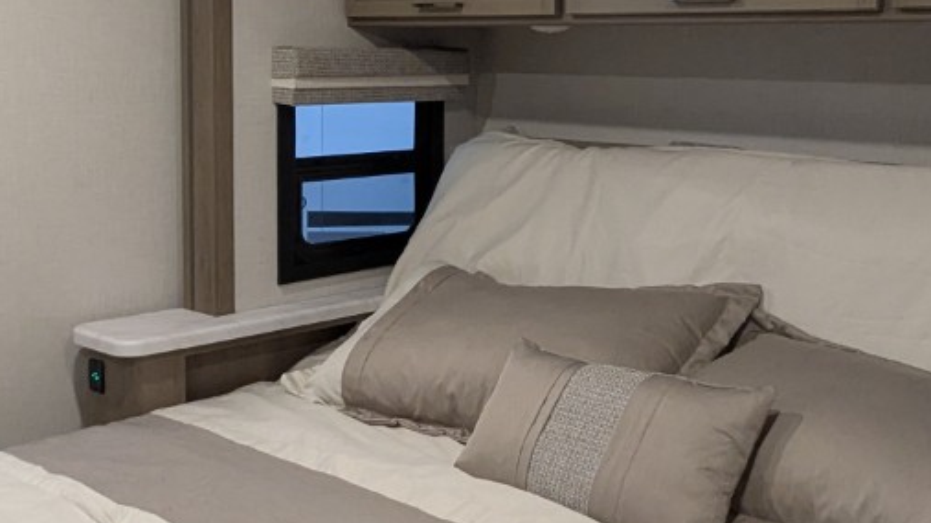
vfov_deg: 24.5
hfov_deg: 42.9
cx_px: 480
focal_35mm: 48
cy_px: 97
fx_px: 1185
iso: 430
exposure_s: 1/92.9
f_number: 2.2
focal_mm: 2.35
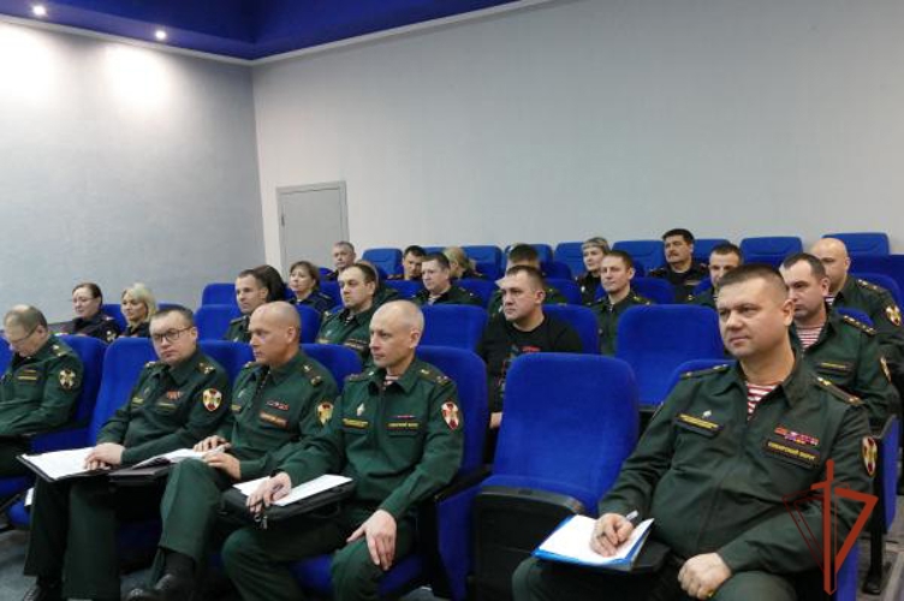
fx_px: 753
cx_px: 452
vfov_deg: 43.5
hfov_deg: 62.0
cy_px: 300
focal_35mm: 30
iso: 1600
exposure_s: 1/30
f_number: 3
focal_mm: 11.1
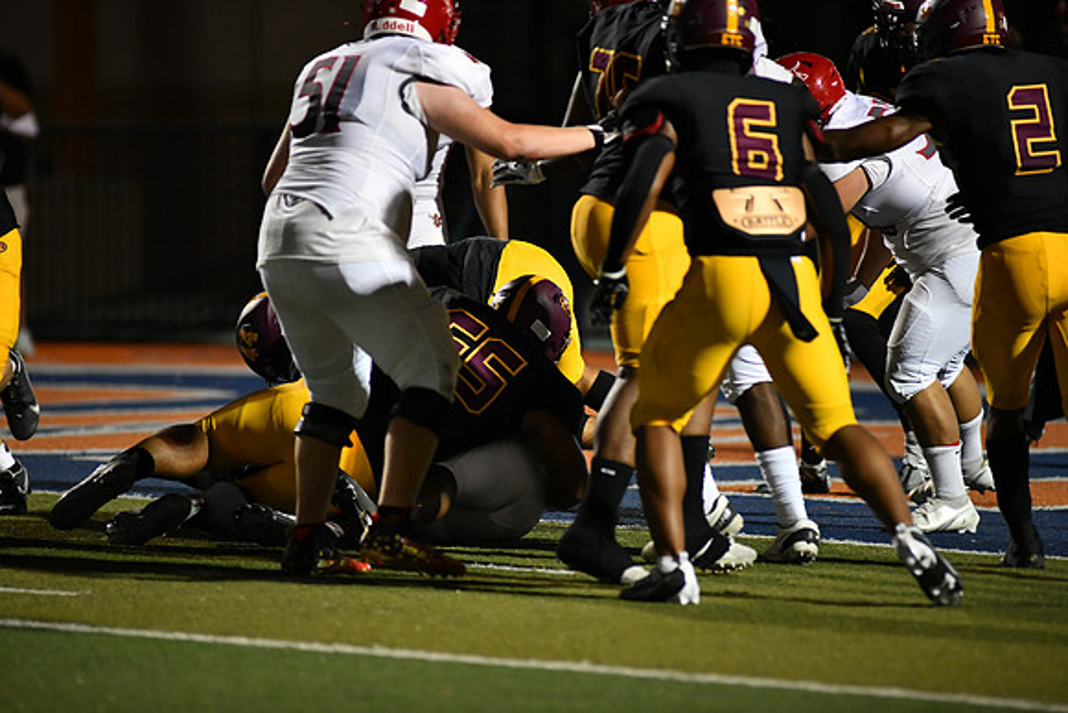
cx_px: 534
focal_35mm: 300
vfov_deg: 4.6
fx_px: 8902
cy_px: 356
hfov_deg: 6.9
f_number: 2.8
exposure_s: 1/1250
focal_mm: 300
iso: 3200
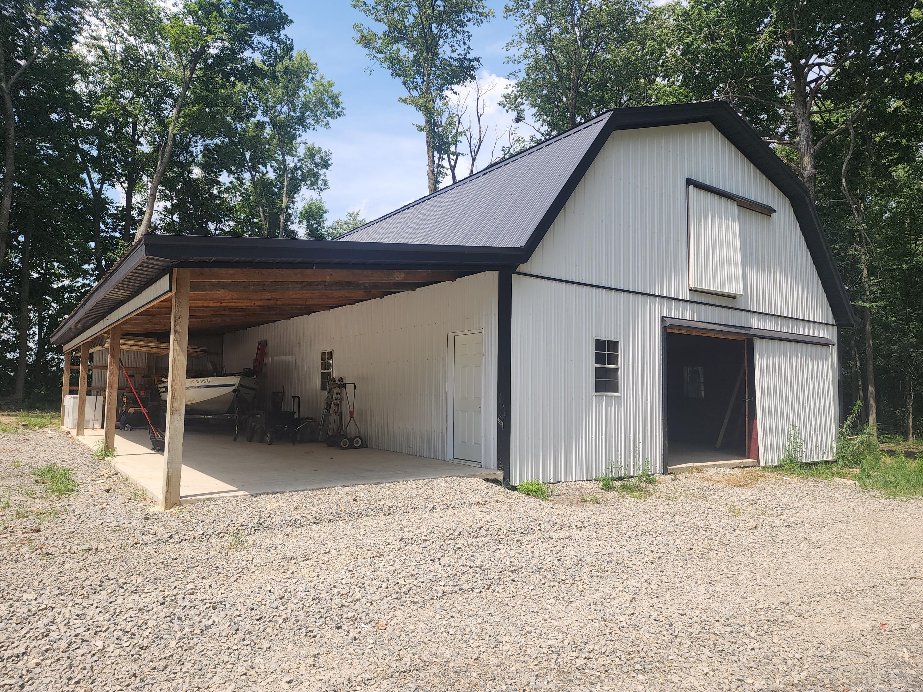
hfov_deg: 73.9
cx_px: 462
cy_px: 346
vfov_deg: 58.9
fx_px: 613
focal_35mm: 23
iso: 12
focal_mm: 6.4
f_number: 1.8
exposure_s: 1/688
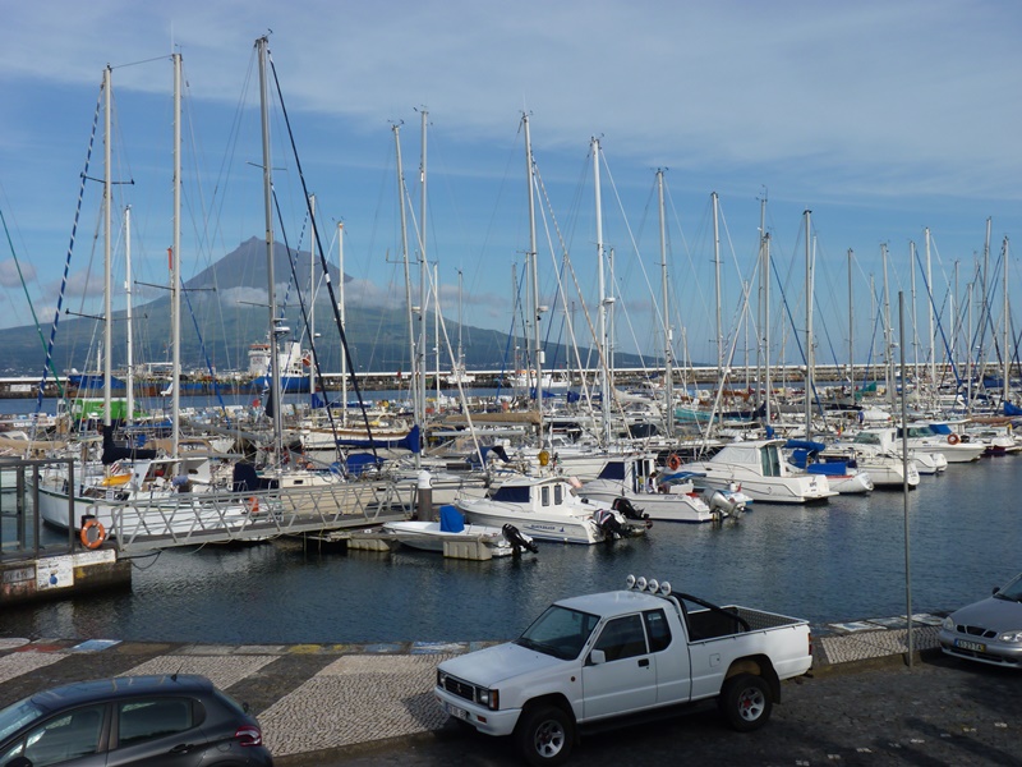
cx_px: 511
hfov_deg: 42.9
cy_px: 384
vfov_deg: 32.9
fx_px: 1299
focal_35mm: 44
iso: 80
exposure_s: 1/500
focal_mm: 7.8
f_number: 5.6
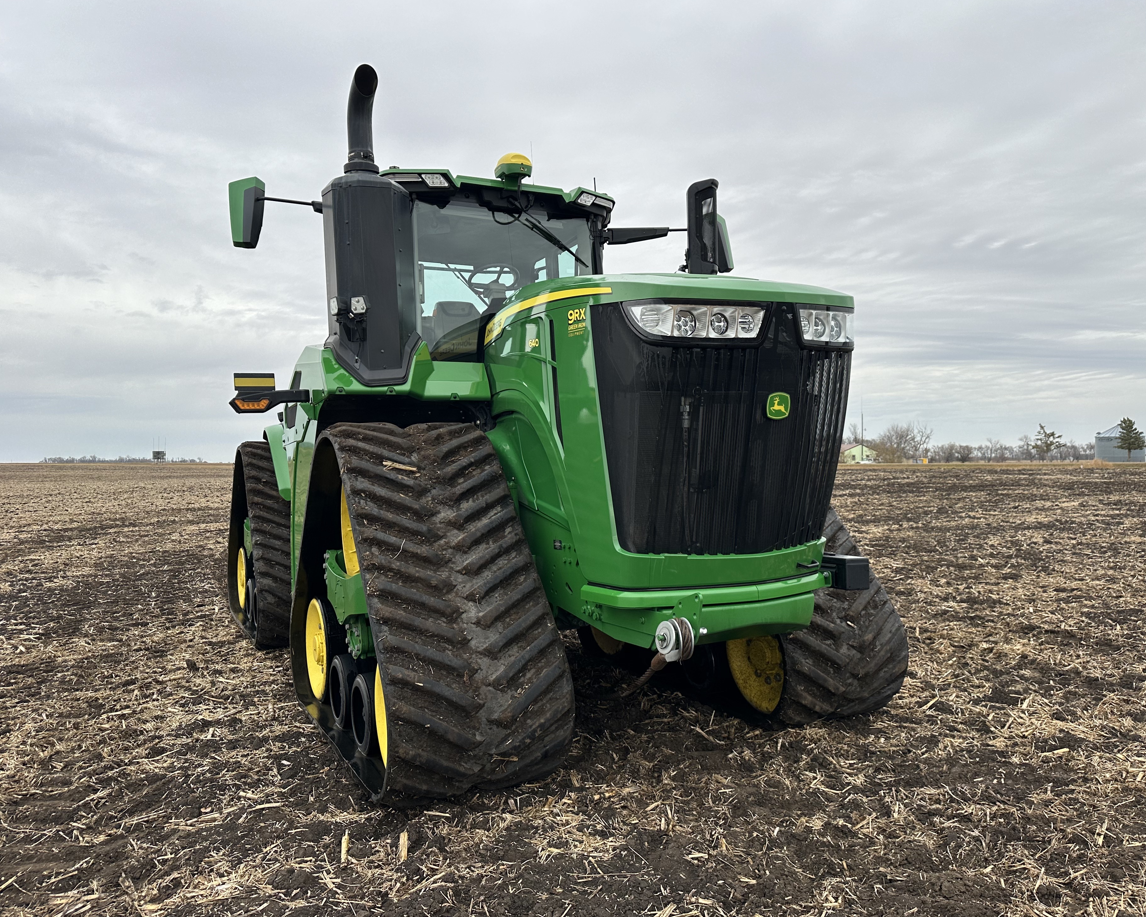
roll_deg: -1.9
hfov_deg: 66.0
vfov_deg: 54.9
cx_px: 570
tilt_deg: +0.6
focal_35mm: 26
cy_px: 458
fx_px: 882
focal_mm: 6.86
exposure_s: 1/1072
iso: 80
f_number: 1.78
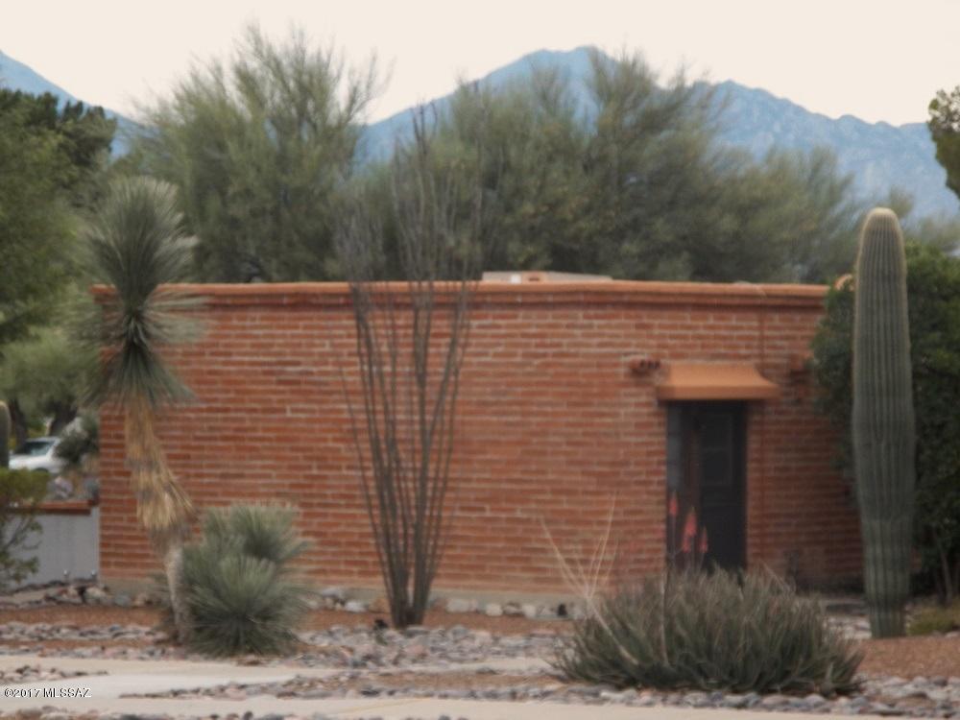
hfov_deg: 12.1
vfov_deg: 9.1
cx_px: 480
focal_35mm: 163
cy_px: 360
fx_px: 4520
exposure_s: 1/500
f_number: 4
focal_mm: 29.2
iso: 160
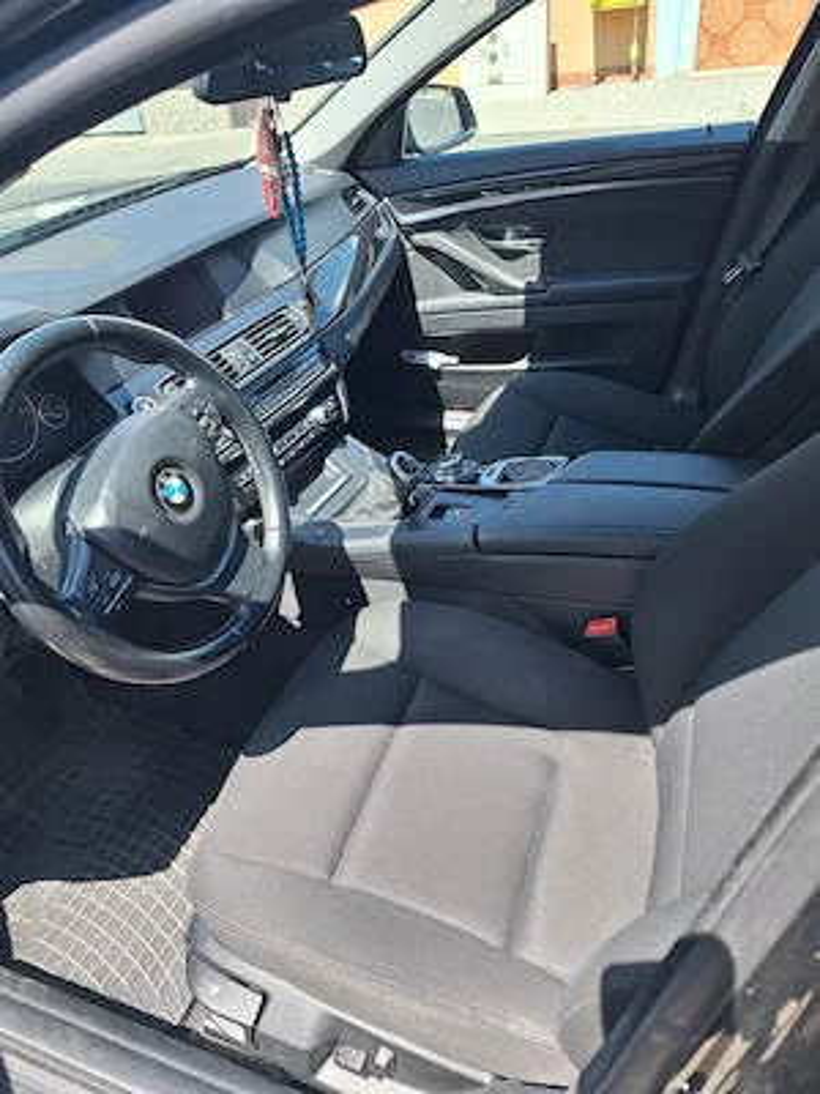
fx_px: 726
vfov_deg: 73.9
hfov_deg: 58.9
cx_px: 410
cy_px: 547
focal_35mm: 23
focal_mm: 5.54
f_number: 1.8
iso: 40
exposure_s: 1/460
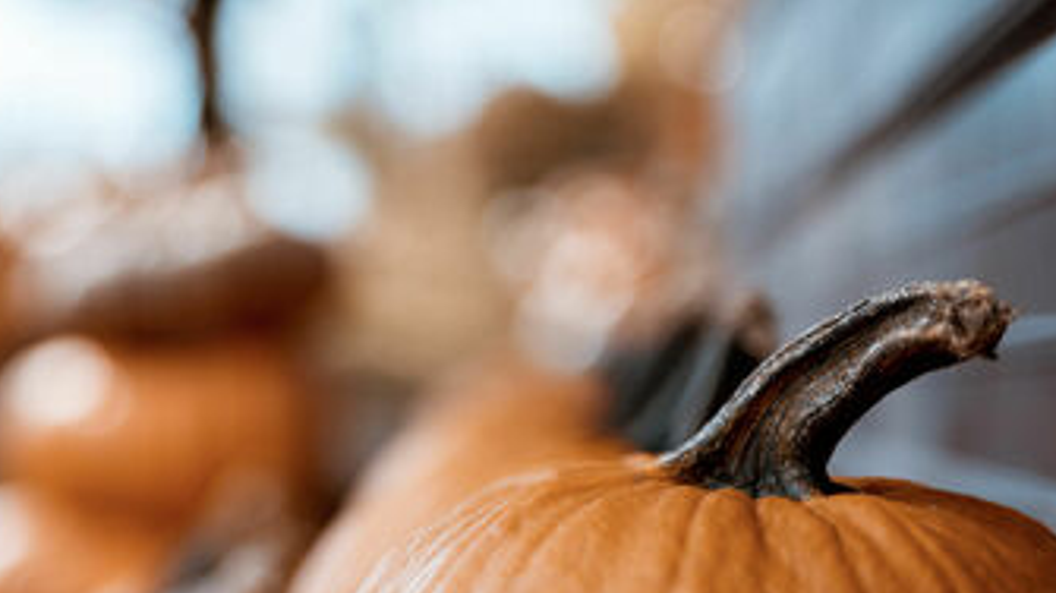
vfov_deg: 12.8
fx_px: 2631
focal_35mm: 94
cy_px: 503
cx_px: 192
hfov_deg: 22.4
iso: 50
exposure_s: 1/4000
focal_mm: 50
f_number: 1.4
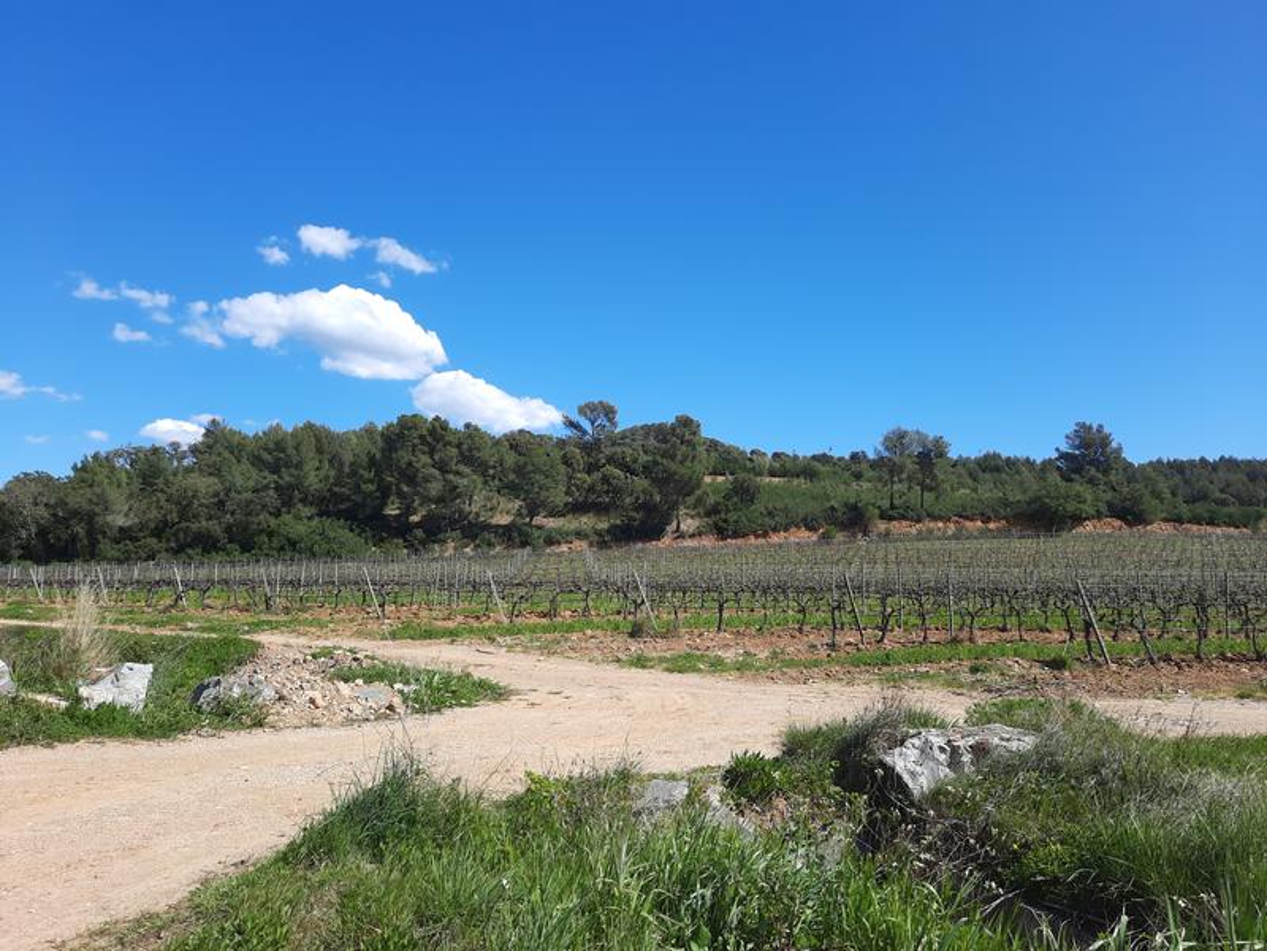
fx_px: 915
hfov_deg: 69.4
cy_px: 476
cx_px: 634
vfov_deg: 54.9
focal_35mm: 25
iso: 32
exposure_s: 1/805
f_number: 2
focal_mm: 4.6
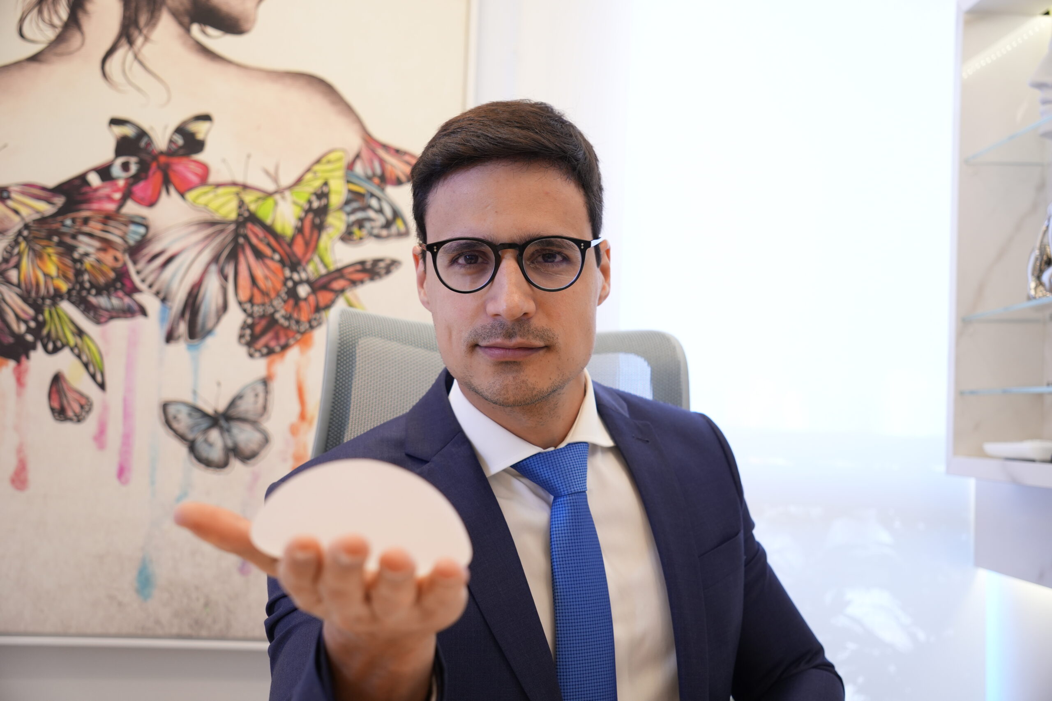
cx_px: 526
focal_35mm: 39
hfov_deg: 49.2
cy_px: 350
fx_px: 1148
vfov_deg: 34.0
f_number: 2.8
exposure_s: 1/80
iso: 250
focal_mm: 26.2
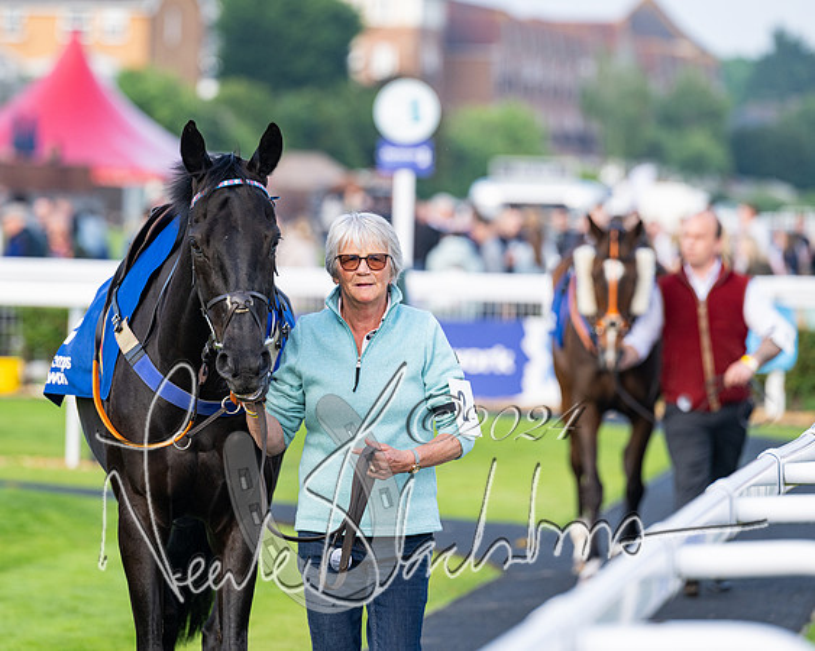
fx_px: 5975
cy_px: 302
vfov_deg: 6.2
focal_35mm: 248
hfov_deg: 7.8
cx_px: 361
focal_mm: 200
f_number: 4
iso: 400
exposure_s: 1/640
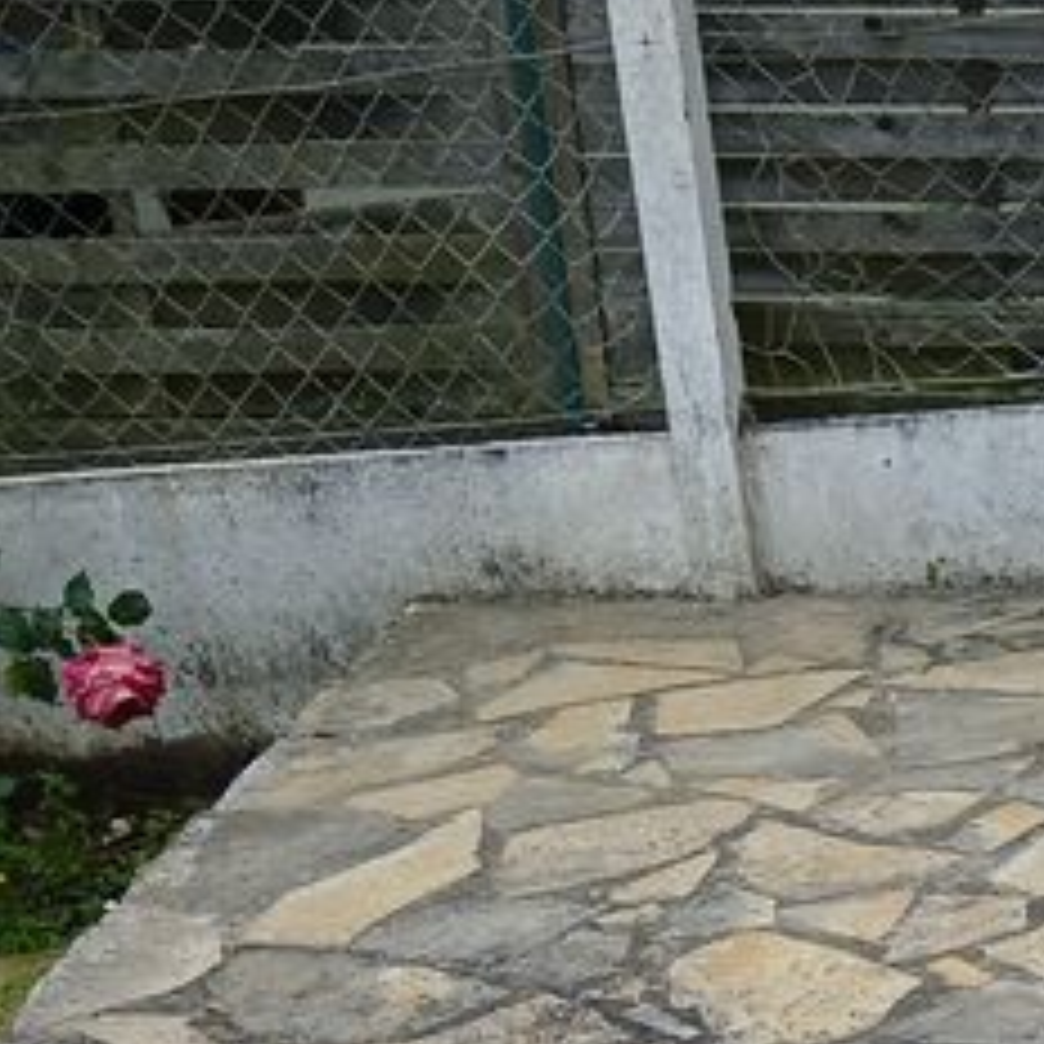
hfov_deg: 16.2
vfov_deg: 15.8
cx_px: 1521
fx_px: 3378
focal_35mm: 99
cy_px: 1670
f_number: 1.8
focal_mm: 3.98
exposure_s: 1/258
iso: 20
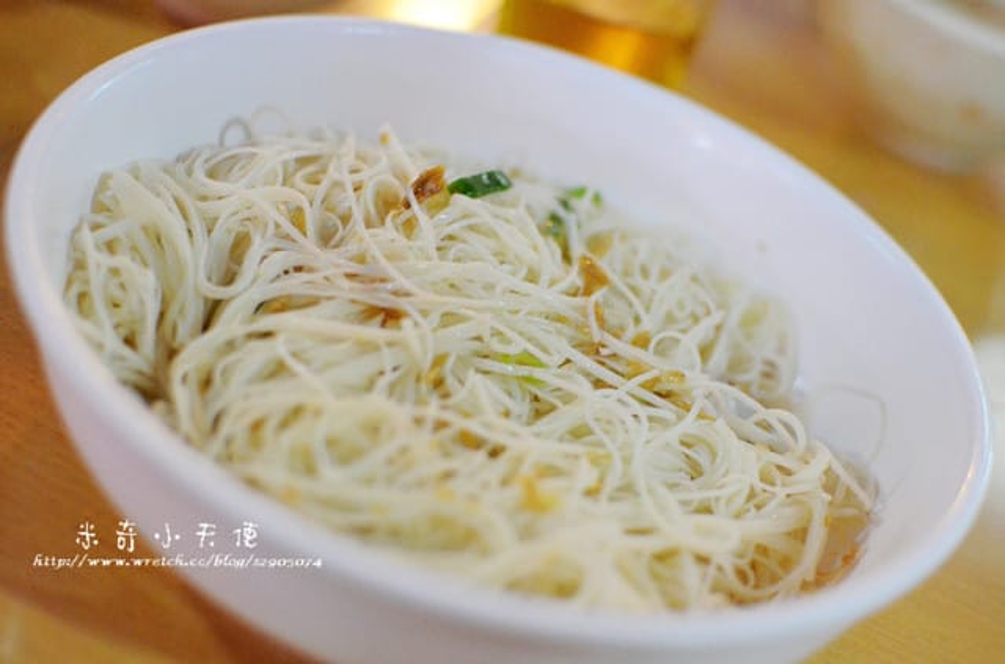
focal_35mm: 52
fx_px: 1462
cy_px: 332
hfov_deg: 37.9
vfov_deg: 25.6
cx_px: 502
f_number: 2.8
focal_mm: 35
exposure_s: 1/80
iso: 3200
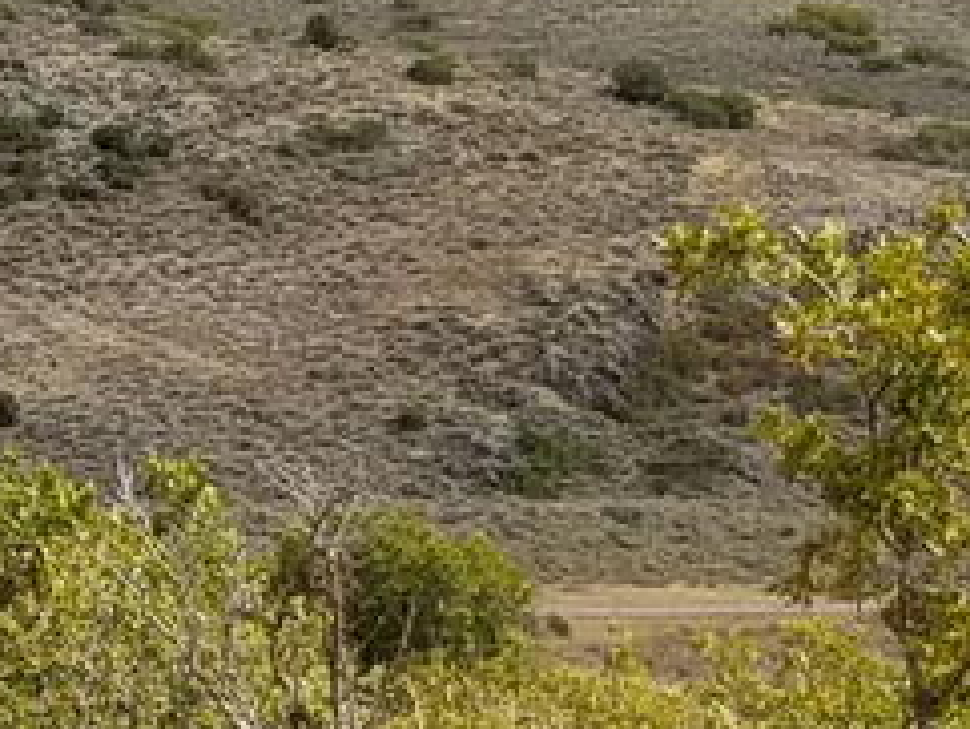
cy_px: -60
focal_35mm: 69
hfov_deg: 25.0
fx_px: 1934
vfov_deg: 20.4
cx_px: -237
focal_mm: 4.2
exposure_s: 1/2920
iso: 50
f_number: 1.7
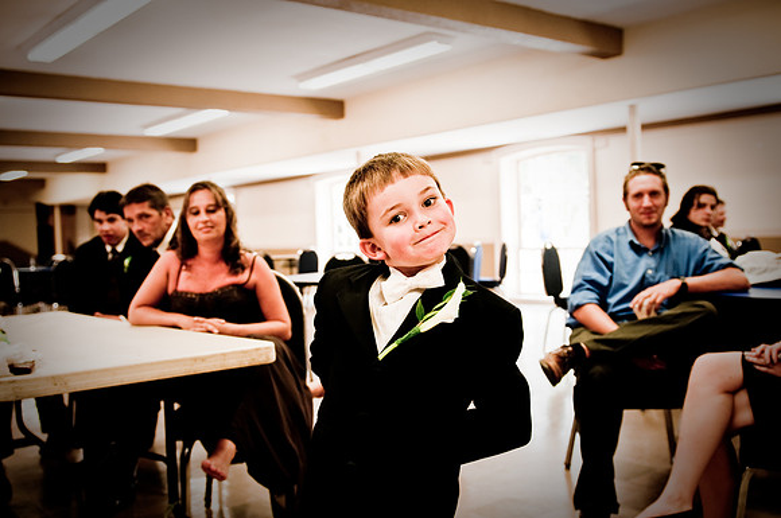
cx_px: 390
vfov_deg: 36.8
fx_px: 780
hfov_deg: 53.2
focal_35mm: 36
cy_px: 259
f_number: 2.8
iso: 200
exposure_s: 1/60
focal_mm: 24
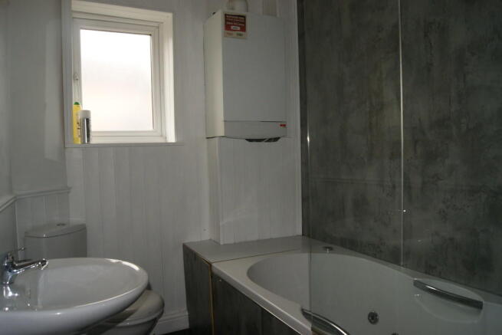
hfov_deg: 67.4
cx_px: 251
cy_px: 168
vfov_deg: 48.0
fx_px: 377
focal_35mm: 27
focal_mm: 18
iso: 400
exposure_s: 1/60
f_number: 5.6
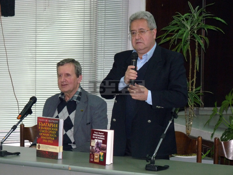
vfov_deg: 14.1
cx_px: 116
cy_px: 88
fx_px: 707
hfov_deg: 18.7
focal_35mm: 105
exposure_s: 1/40
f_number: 3.6
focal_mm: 18.7
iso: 400
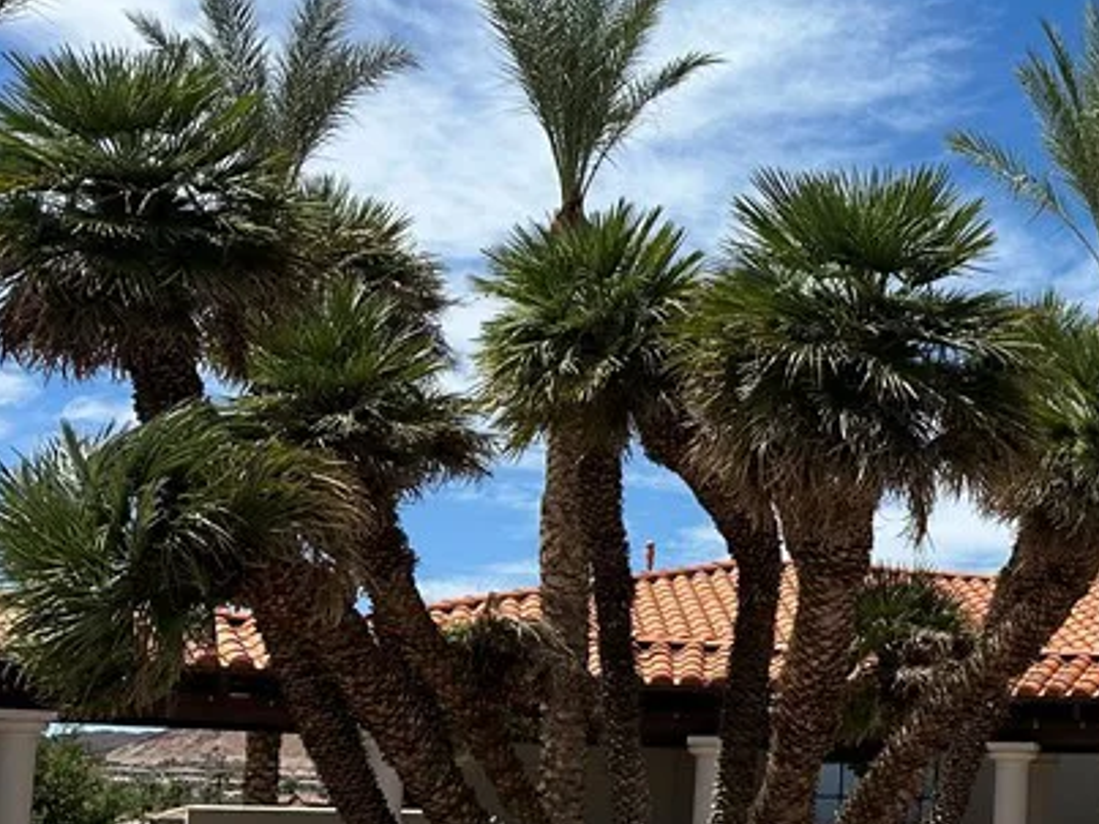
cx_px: 1347
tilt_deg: +6.6
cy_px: 598
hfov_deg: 27.5
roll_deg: +0.8
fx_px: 1936
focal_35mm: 61
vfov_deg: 23.8
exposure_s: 1/6623
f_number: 1.78
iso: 80
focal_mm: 6.86
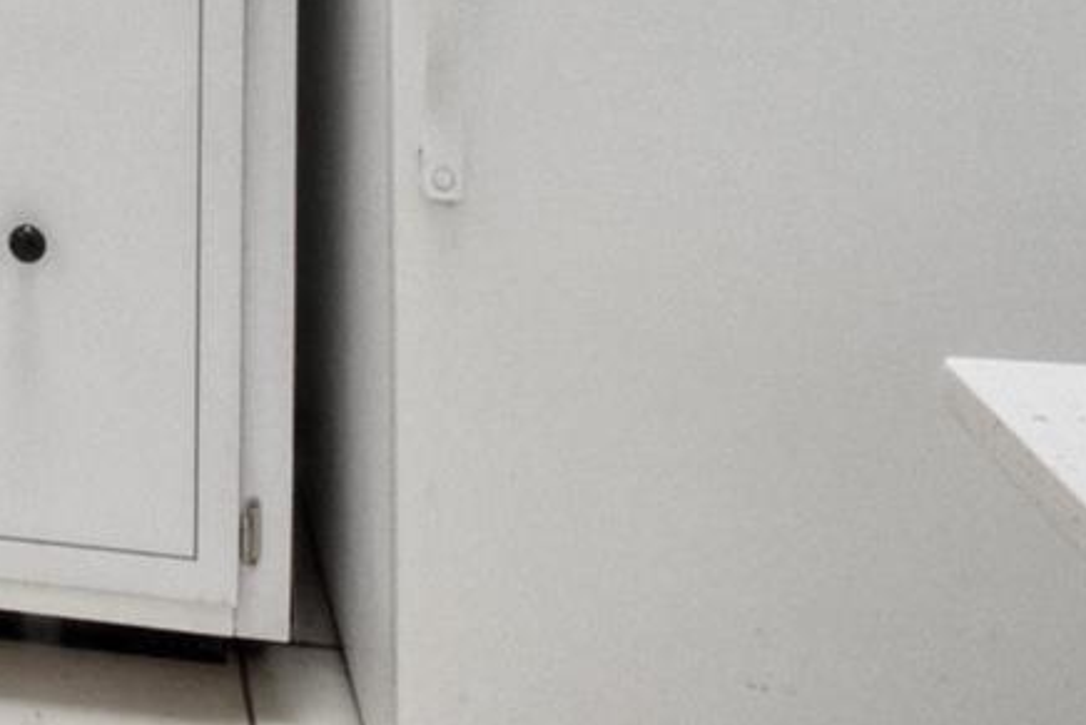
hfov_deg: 29.6
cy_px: -595
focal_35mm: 55
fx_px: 1660
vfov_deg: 18.8
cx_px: -299
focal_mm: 10
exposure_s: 1/40
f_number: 22
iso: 2500
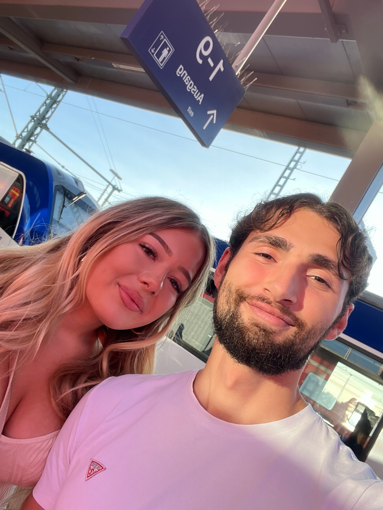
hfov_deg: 46.8
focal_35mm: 30
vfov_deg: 60.0
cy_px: 255
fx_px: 443
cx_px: 192
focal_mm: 2.71
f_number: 2.2
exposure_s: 1/177
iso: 32
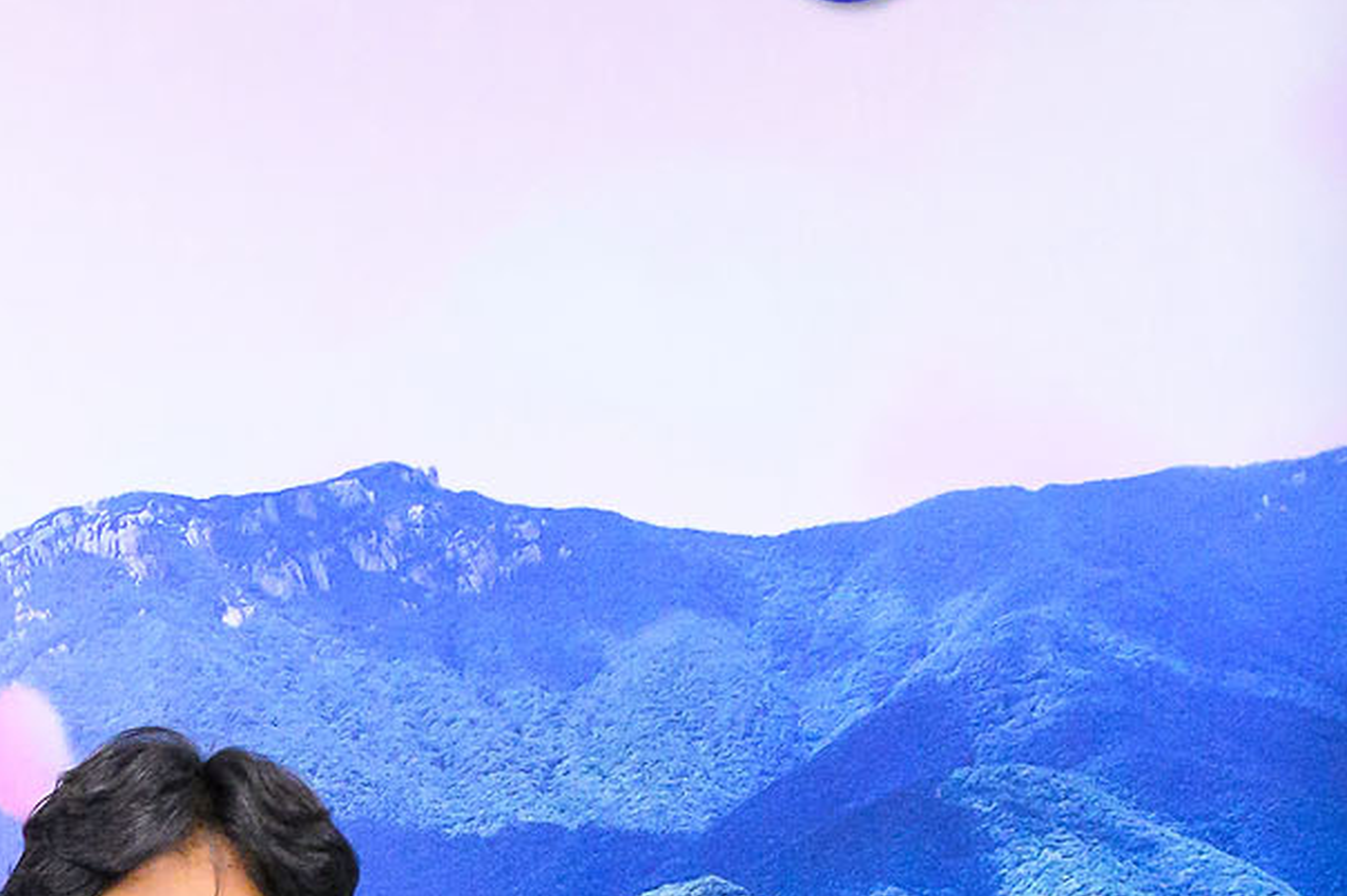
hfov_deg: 12.6
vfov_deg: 8.5
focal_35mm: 159
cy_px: 1285
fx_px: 5946
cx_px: -361
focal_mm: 32
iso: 1600
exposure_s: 1/160
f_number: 4
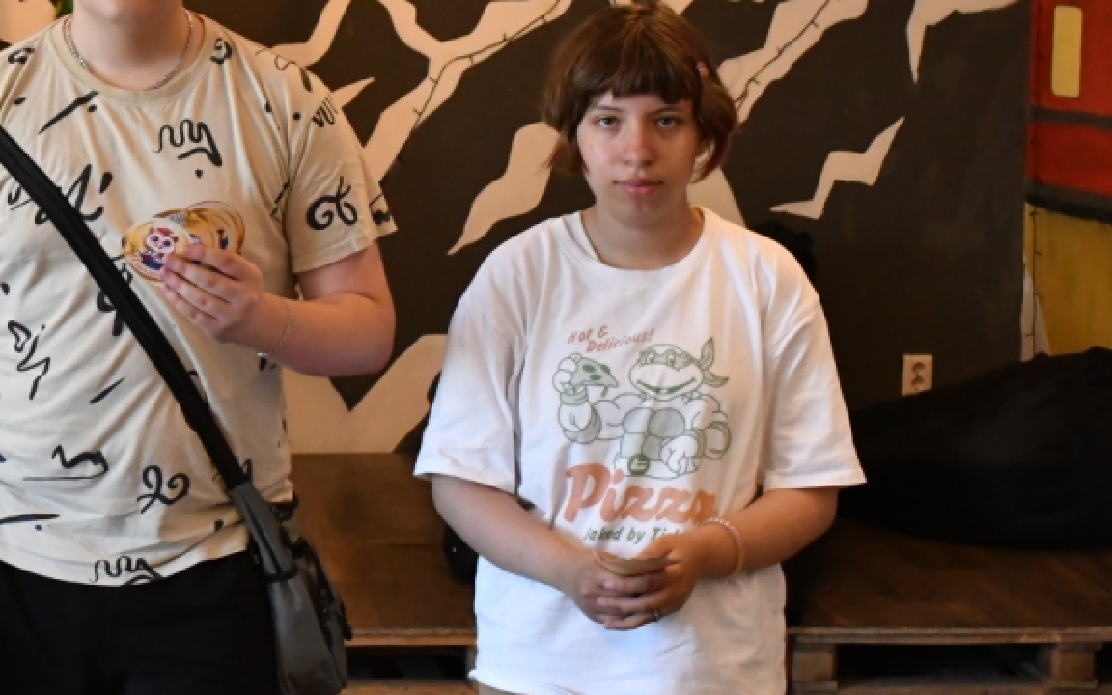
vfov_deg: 15.0
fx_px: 2637
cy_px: 200
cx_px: 158
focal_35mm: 87
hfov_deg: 23.3
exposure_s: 1/200
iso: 6400
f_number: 7.1
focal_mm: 32
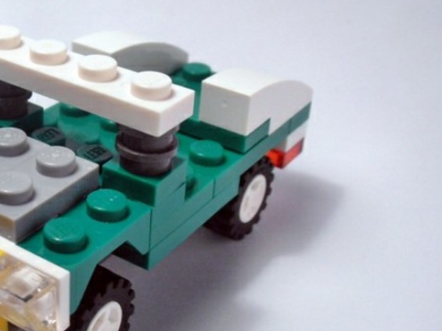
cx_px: 85
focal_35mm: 69
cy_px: 168
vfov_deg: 21.3
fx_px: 881
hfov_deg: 27.6
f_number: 3.9
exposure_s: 1/100
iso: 80
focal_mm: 6.61
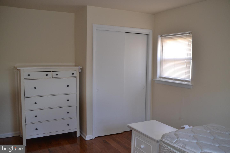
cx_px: 115
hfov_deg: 57.2
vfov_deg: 40.0
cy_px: 76
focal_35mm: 33
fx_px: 211
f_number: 3.8
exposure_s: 1/60
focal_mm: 22
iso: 450
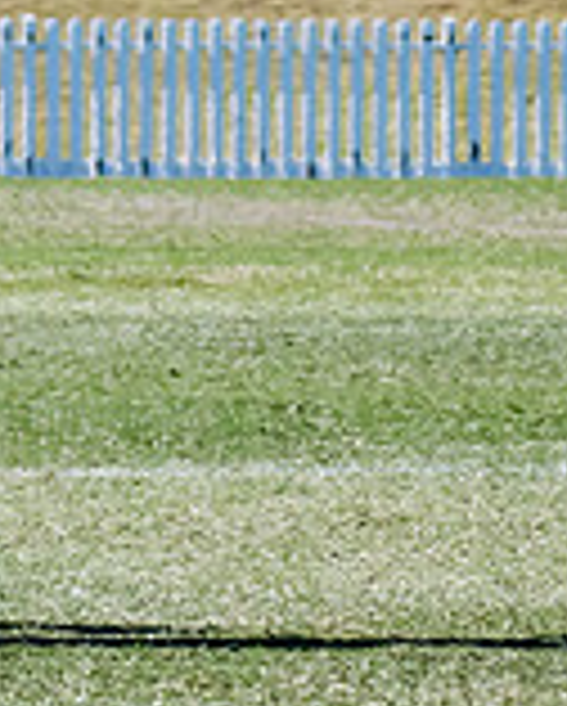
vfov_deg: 1.6
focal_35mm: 1218
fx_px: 25500
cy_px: 169
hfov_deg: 1.3
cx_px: -780
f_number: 9
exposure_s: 1/1600
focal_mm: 180
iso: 800
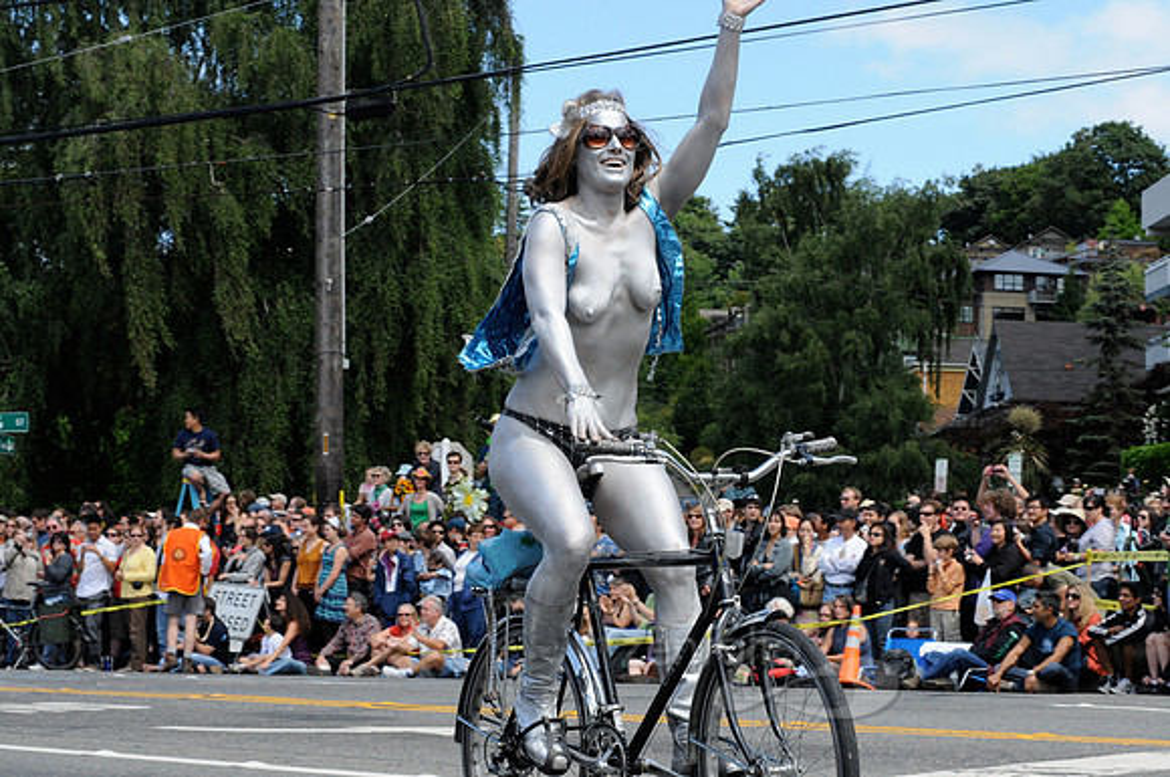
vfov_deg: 18.1
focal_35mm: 75
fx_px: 2434
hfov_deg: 27.0
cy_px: 388
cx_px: 585
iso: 400
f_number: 10
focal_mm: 50
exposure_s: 1/320
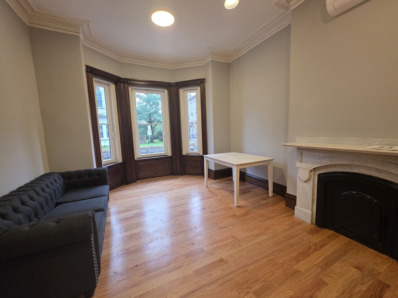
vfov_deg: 89.9
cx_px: 199
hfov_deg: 106.2
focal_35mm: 13
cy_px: 149
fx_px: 149
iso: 250
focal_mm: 2.2
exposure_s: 1/120
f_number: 1.9
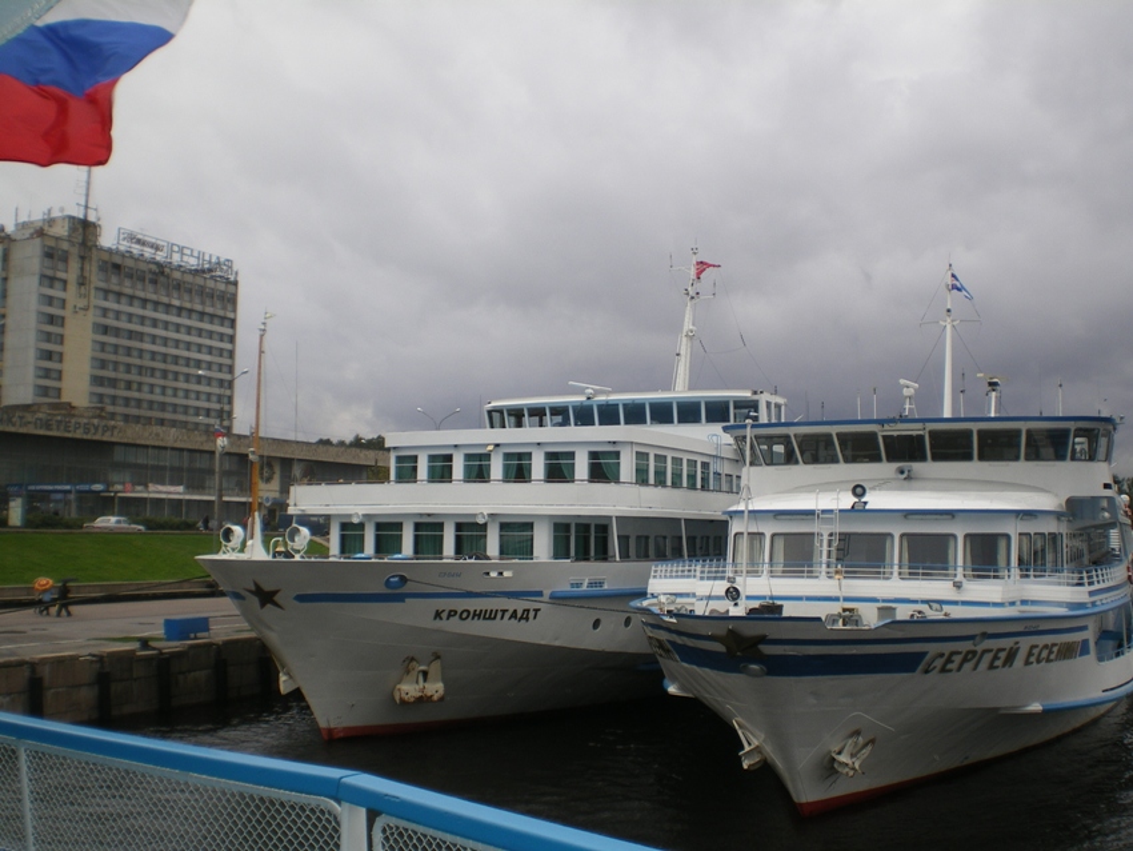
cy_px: 426
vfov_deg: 37.7
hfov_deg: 49.0
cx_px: 566
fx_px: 1244
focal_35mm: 38
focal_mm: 6.3
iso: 64
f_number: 4.6
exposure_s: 1/160
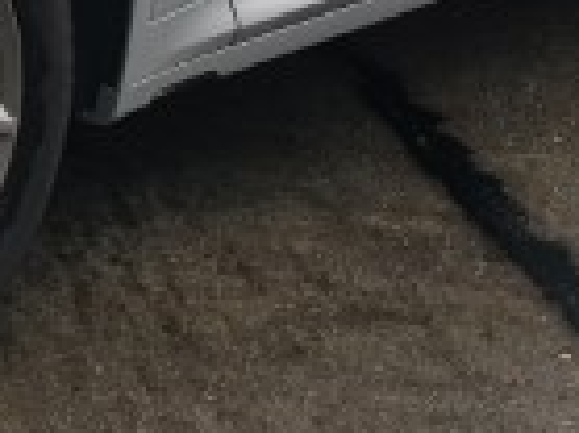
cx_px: -92
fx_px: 2005
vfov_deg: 11.8
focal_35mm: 120
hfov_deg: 15.9
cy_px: -216
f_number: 2.4
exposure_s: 1/50
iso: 100
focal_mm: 4.3
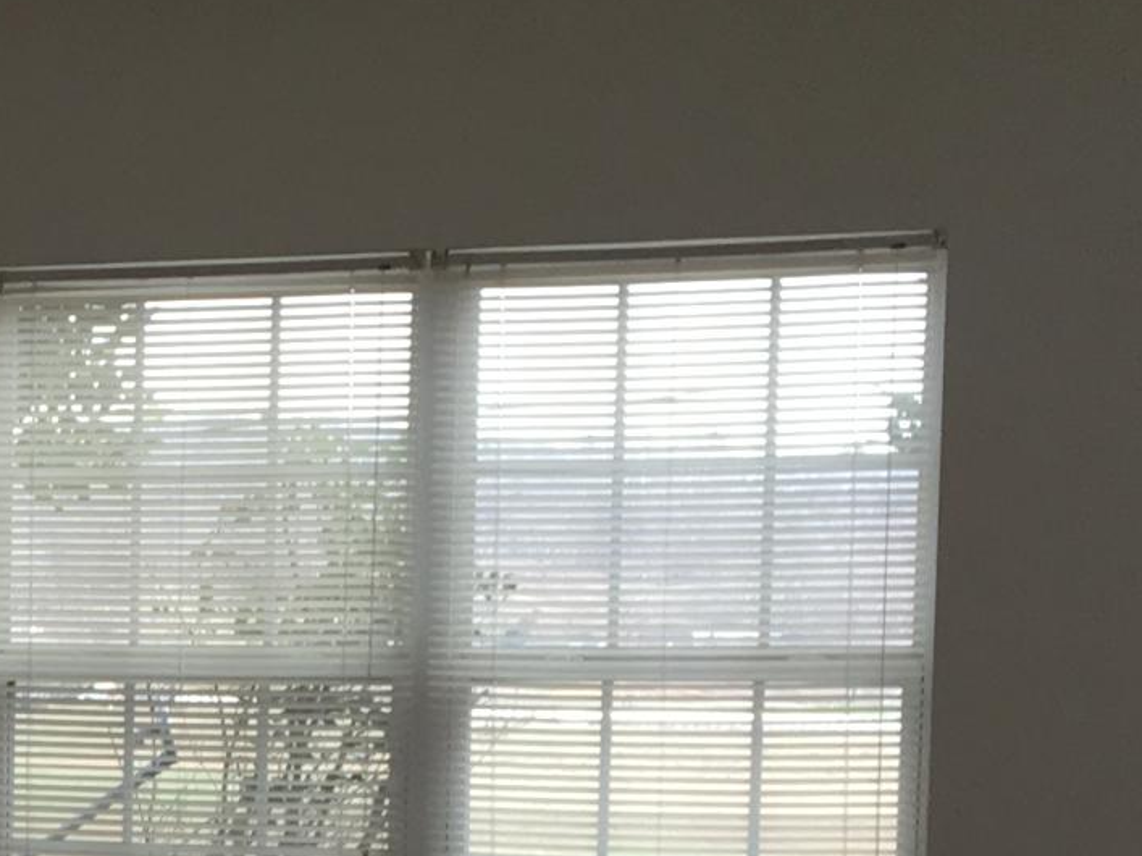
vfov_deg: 11.8
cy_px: 1019
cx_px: -414
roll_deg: -2.5
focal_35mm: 123
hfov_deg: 15.2
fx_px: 4057
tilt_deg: -3.6
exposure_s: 1/120
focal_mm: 4.15
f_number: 2.2
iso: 32
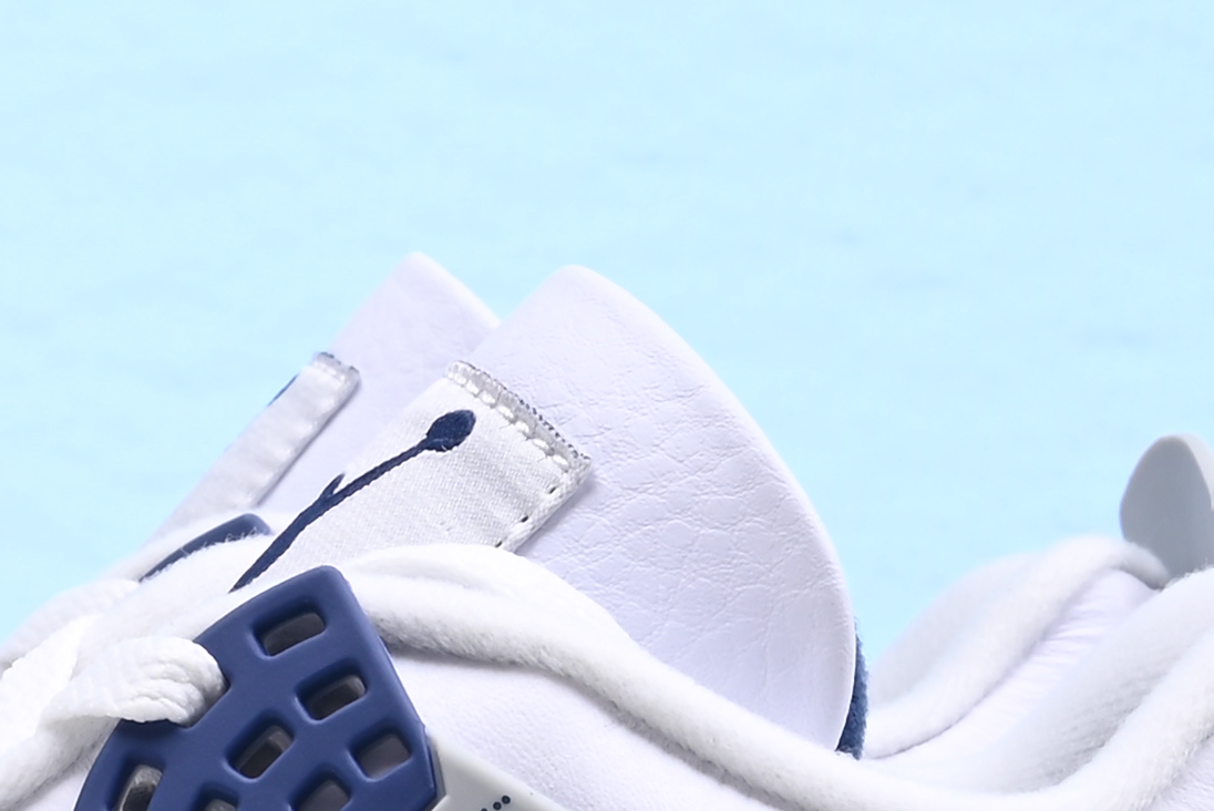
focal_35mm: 225
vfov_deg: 6.1
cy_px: 311
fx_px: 7591
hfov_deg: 9.0
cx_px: -208
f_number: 16
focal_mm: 41
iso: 100
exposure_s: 1/2
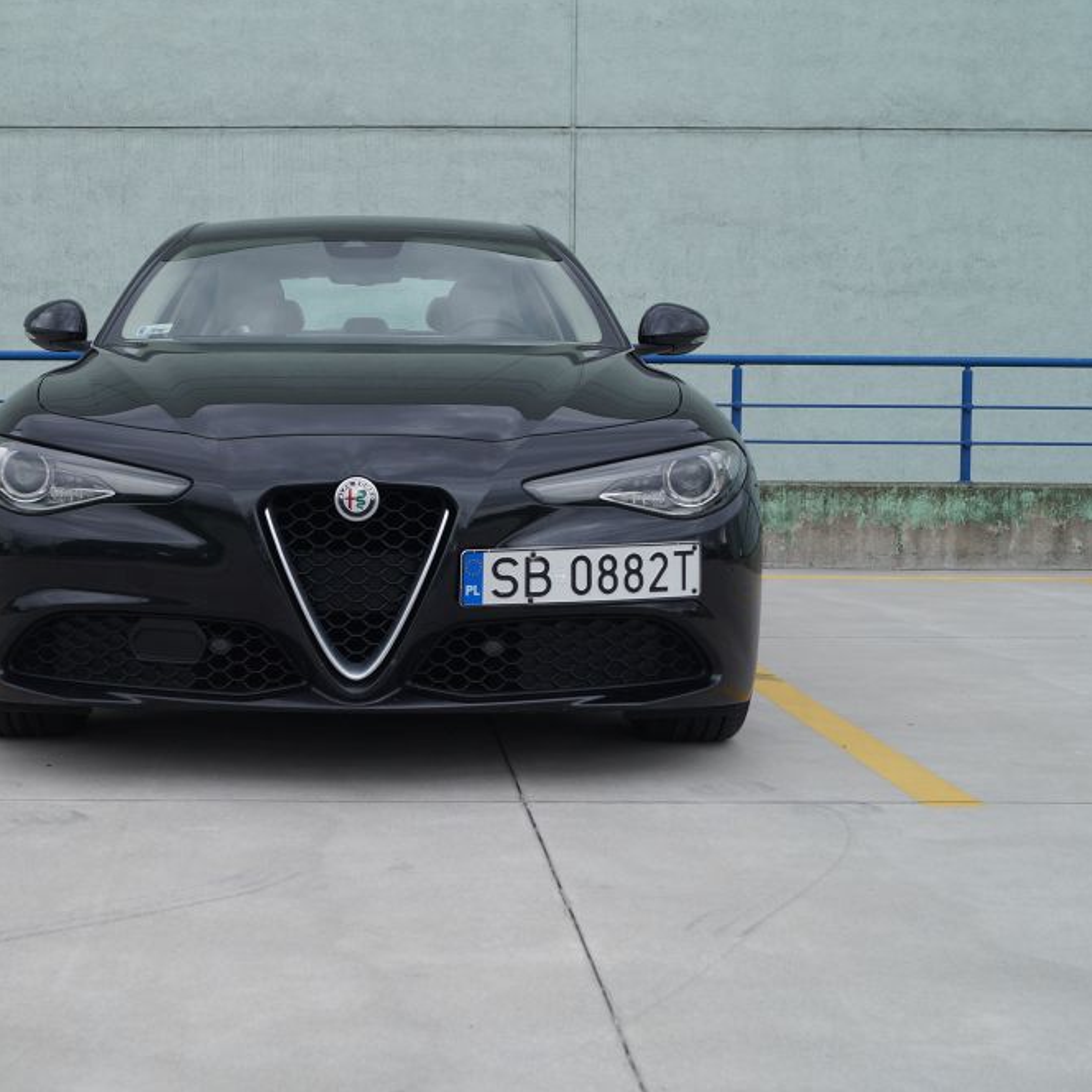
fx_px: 1820
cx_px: 365
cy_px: 548
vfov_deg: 33.4
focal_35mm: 51
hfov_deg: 33.1
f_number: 6.3
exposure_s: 1/125
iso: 100
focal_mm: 26
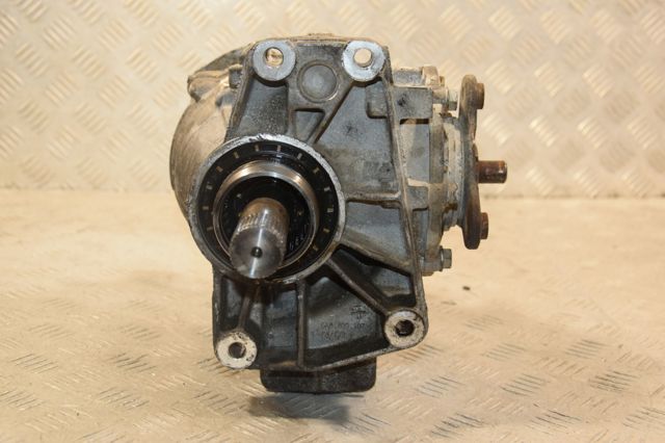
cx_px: 332
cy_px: 222
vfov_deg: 23.8
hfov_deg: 35.1
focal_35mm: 57
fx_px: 1052
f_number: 5
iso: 800
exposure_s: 1/160
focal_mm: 38
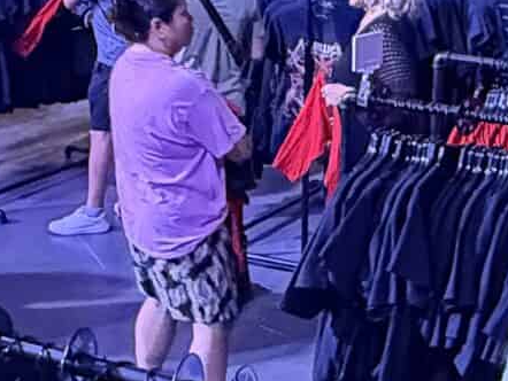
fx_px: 1189
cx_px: 374
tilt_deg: -15.4
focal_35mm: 81
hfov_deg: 23.9
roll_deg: -0.7
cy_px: 180
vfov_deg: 18.2
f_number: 2.2
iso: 1250
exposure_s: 1/60
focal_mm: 2.22
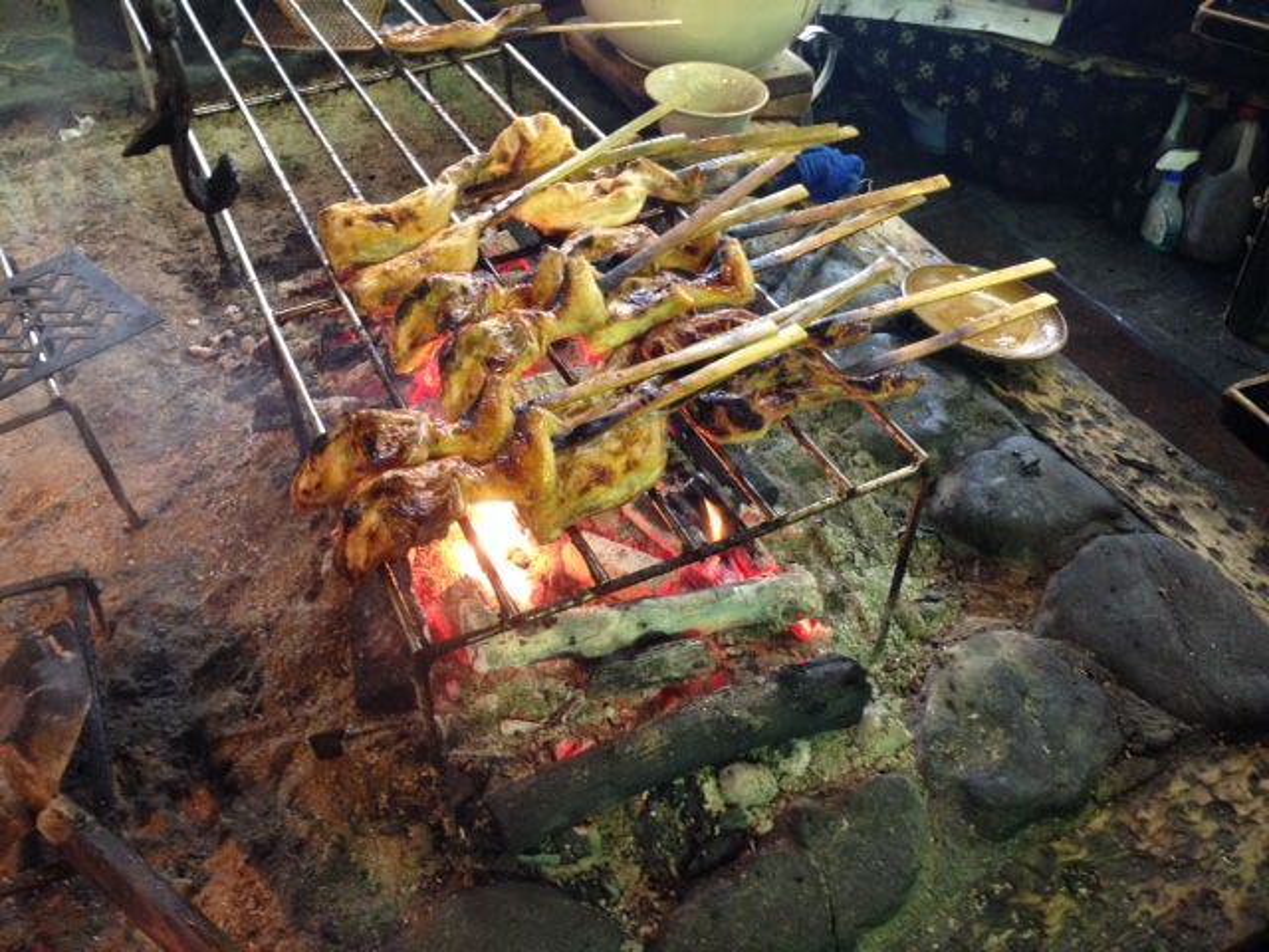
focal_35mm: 33
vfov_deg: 42.9
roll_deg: -0.3
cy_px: 476
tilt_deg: -41.8
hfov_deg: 55.4
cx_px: 634
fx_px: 1210
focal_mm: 4.12
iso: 200
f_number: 2.4
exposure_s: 1/20
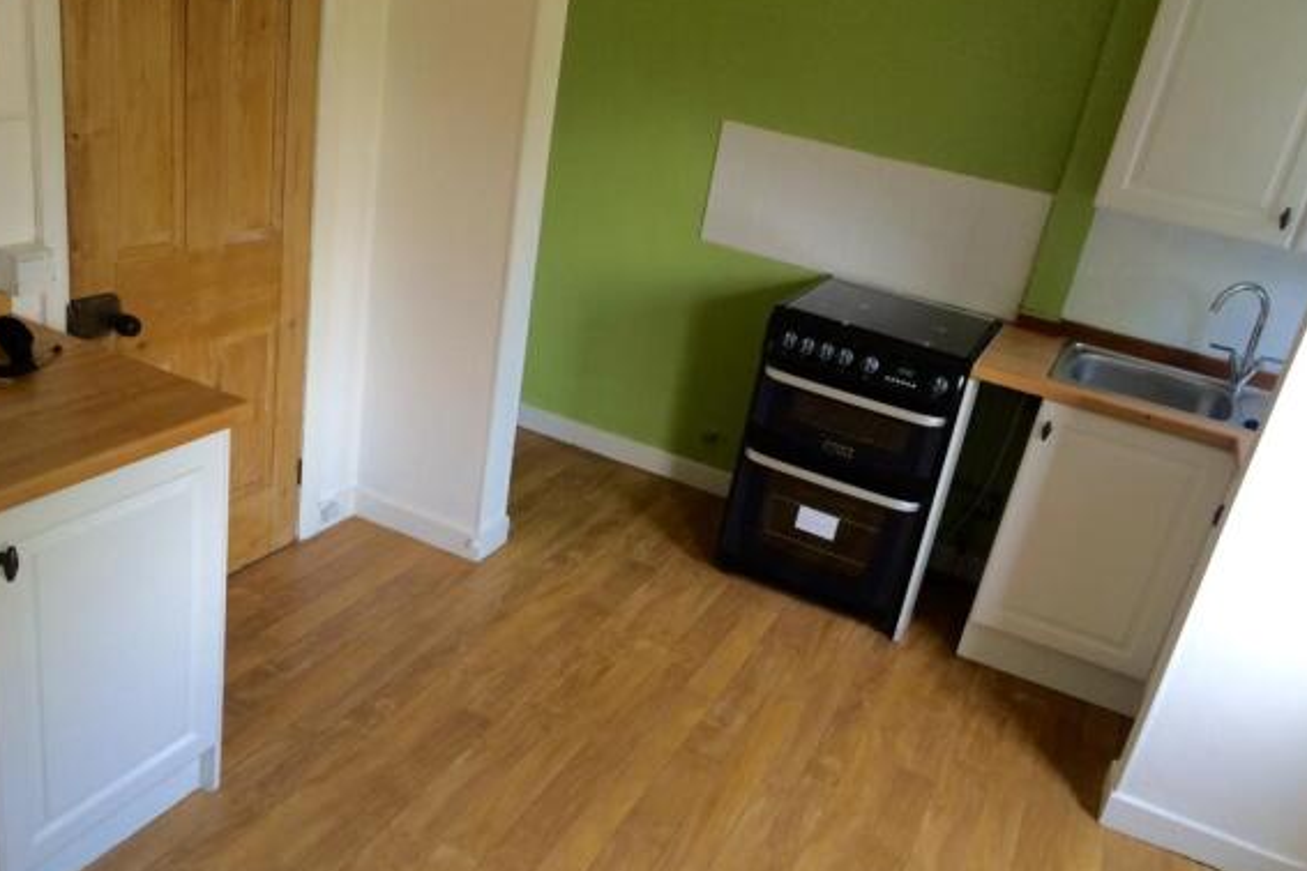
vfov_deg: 42.3
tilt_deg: -22.5
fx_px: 1125
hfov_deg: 60.3
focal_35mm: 31
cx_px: 642
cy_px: 471
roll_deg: -10.0
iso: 50
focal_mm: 4.15
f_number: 2.2
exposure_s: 1/33
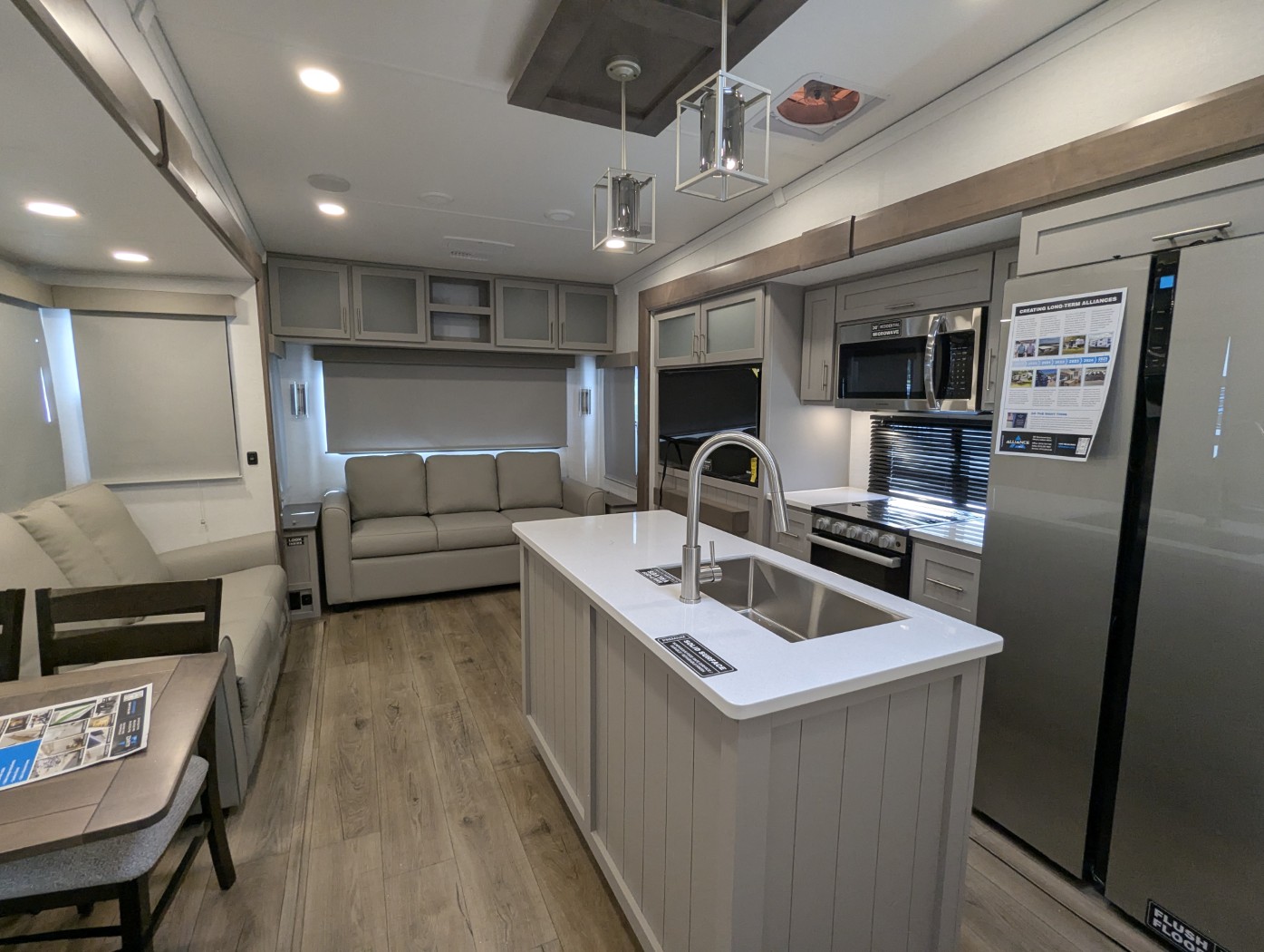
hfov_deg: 94.4
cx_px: 632
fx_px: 585
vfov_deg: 78.2
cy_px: 476
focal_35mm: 16
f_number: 2.2
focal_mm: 2.35
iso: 209
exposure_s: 1/128
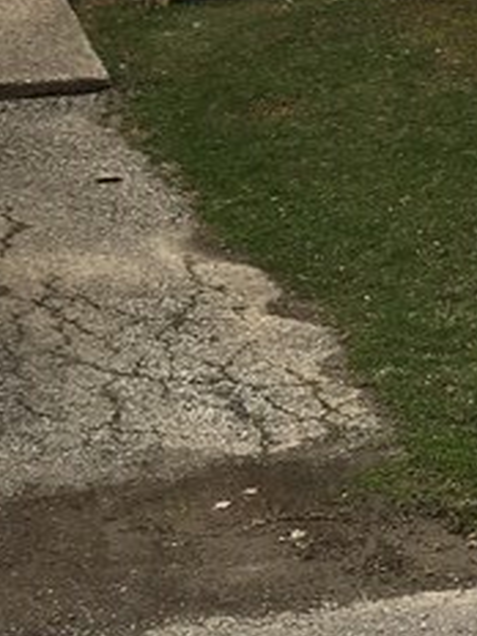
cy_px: -82
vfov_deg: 15.0
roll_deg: -0.6
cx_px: 951
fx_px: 2352
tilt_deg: -4.5
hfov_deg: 10.6
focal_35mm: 128
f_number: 2.2
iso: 25
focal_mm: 4.15
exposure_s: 1/394
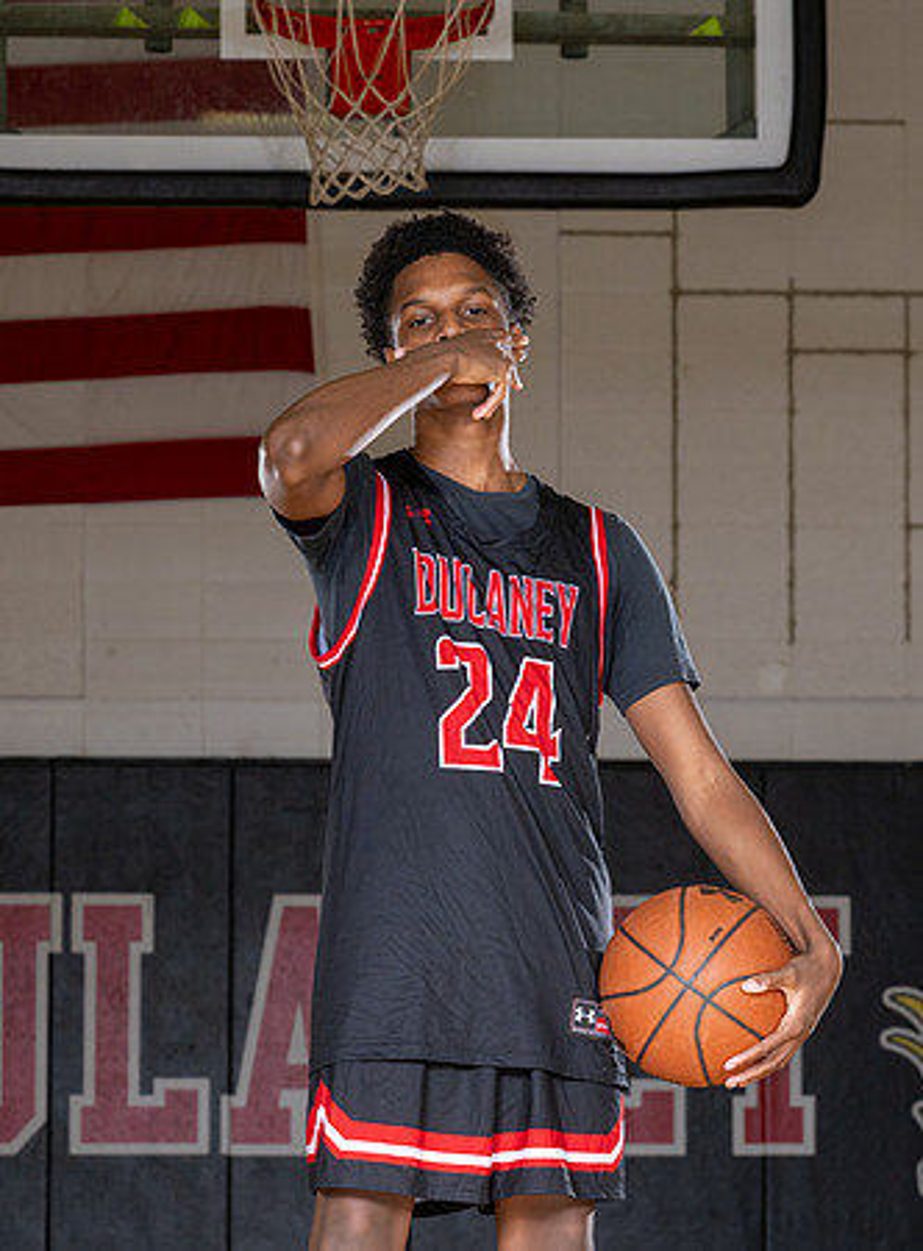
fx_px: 4709
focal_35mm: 131
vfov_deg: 15.1
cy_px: 631
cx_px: 545
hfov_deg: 11.2
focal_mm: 89
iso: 400
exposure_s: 1/100
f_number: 7.1
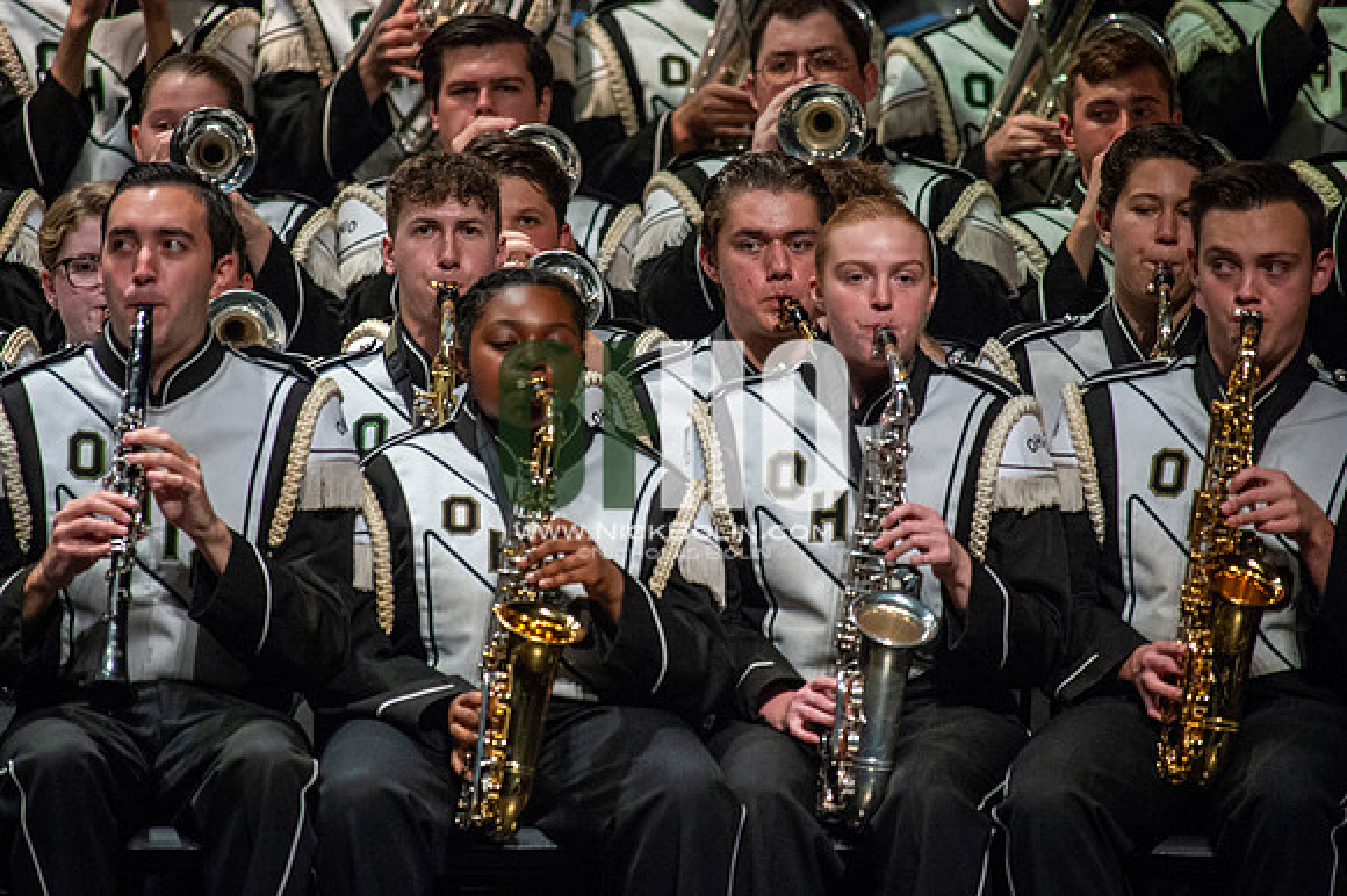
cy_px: 448
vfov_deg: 2.3
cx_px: 674
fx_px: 22436
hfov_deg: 3.4
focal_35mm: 600
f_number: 5.6
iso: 5000
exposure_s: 1/400
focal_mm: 600
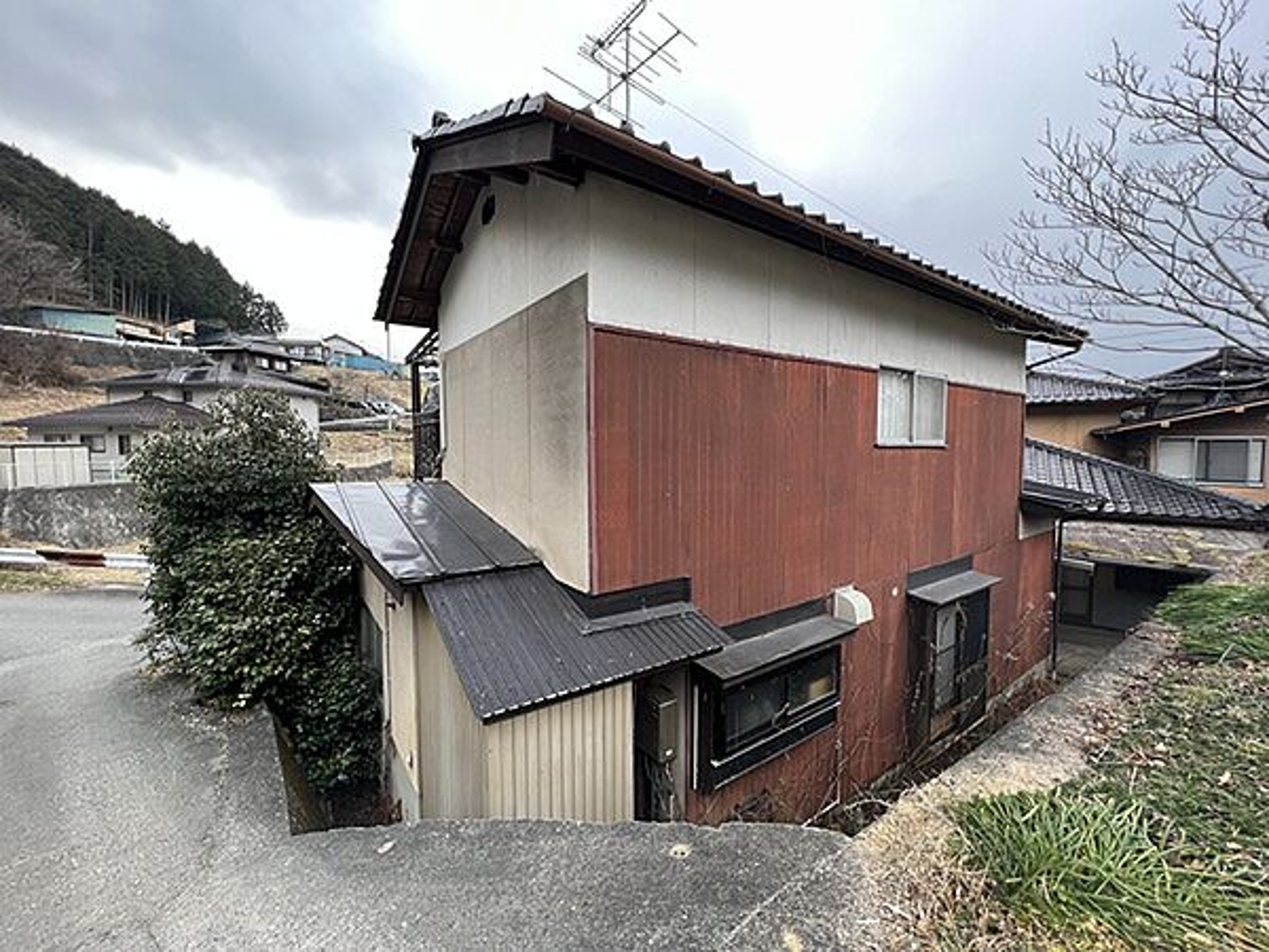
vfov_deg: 89.9
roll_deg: +0.7
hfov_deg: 106.2
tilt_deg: -3.5
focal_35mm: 13
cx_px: 634
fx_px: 477
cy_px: 476
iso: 32
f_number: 1.8
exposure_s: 1/150
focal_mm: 1.57
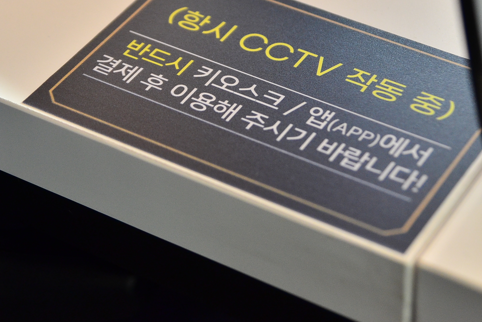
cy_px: 68
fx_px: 1700
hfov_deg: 16.1
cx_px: 269
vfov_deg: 10.8
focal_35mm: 127
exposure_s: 1/400
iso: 640
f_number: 3.2
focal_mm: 50
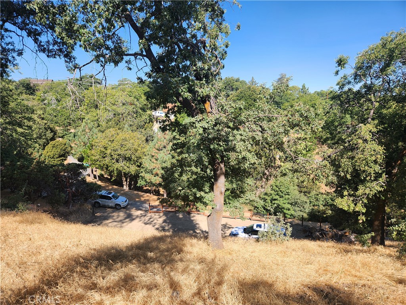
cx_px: 203
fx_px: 270
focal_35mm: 23
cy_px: 152
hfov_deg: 73.9
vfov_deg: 58.9
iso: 20
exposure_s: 1/876
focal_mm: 5.4
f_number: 1.8
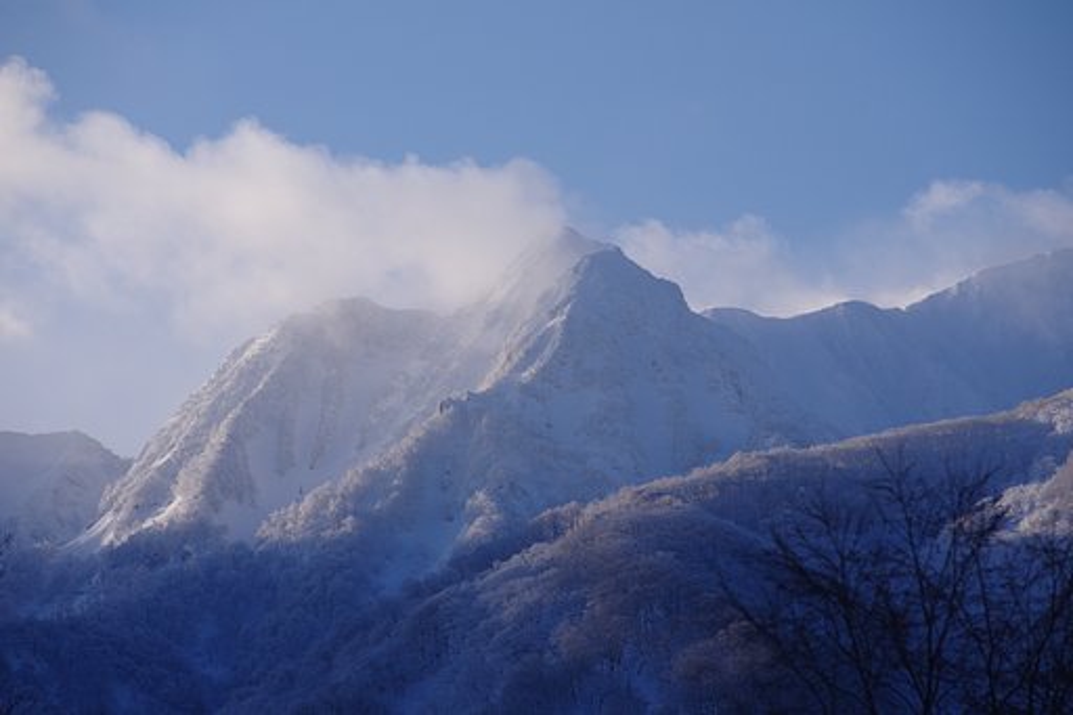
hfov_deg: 12.7
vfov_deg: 8.5
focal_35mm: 162
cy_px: 358
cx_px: 536
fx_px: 4827
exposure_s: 1/1000
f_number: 4
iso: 100
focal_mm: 108
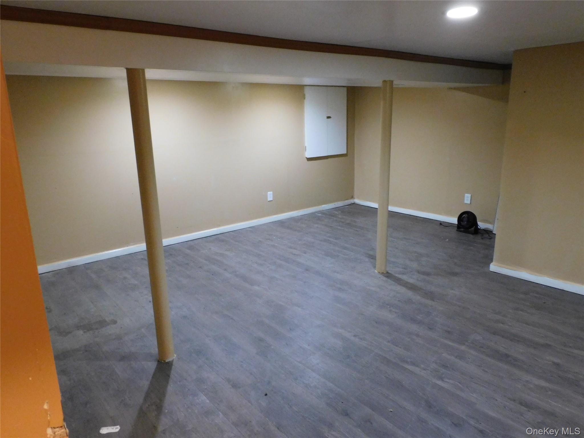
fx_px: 405
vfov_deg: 56.8
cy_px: 219
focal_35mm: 24
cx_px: 292
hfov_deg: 71.6
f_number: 3.3
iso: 640
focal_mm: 4.3
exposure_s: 1/8
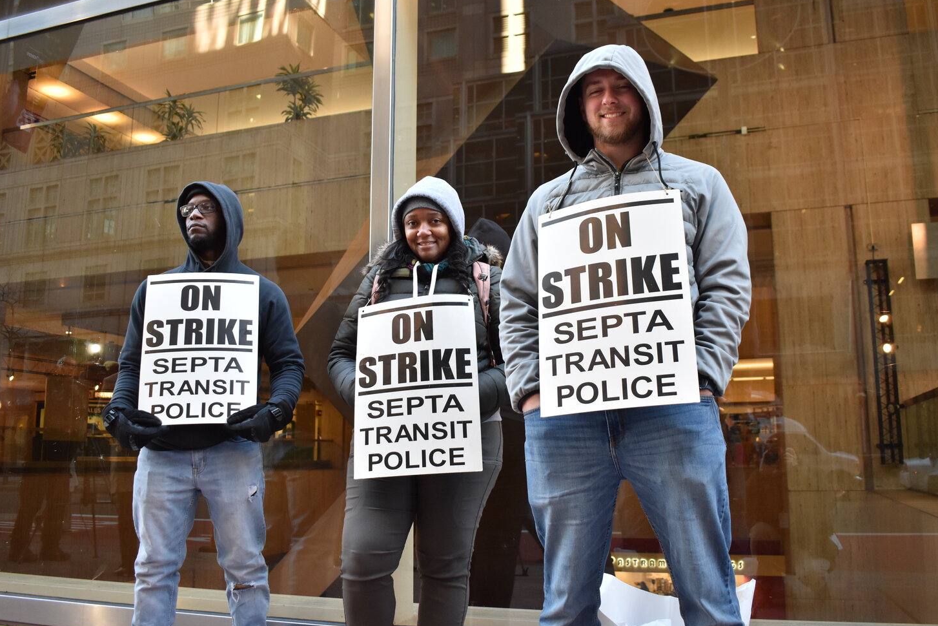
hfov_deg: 57.9
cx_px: 482
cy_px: 315
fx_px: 847
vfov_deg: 40.5
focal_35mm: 33
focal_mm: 21
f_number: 3.8
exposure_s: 1/200
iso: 800
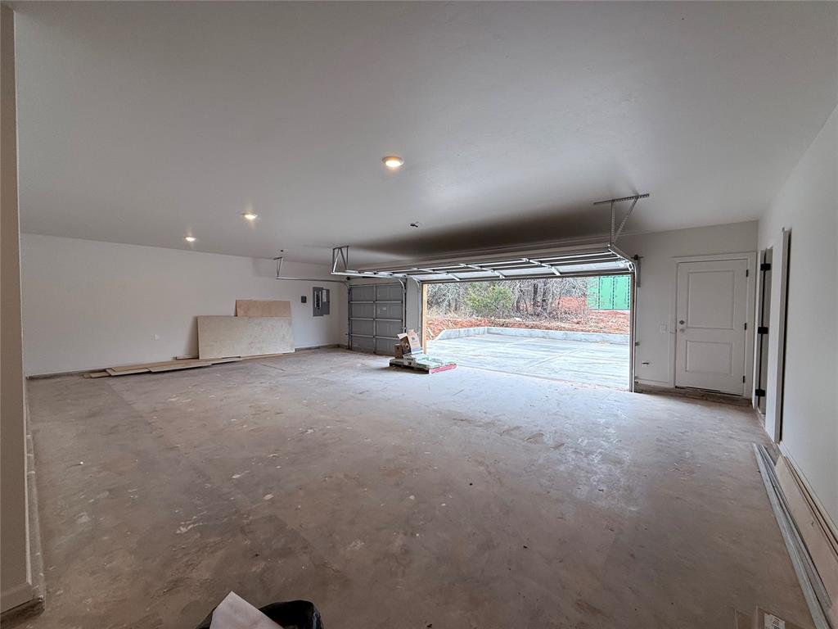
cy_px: 314
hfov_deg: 102.1
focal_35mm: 14
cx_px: 419
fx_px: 339
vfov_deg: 85.7
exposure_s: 1/120
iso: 64
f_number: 2.2
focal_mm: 2.22
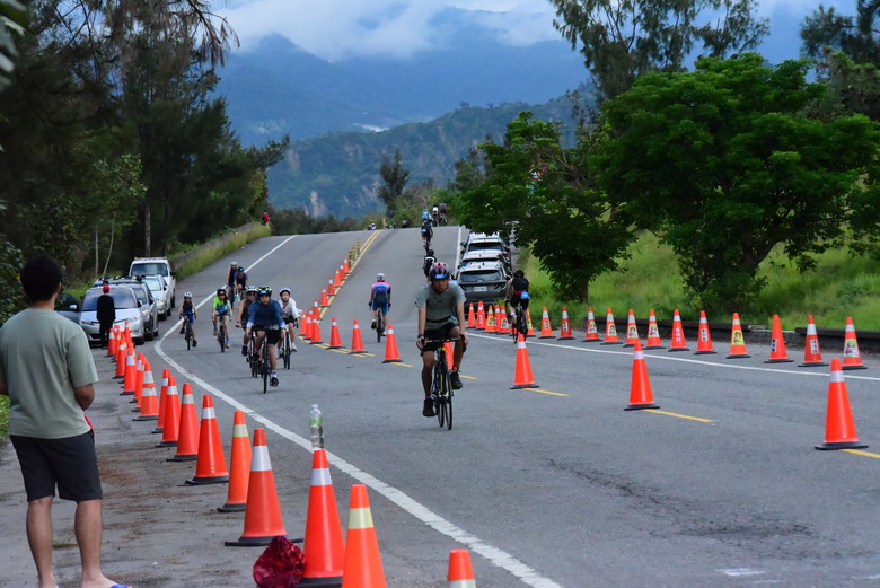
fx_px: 3791
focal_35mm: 155
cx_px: 440
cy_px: 294
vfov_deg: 8.9
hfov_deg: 13.2
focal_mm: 155
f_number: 13
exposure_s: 1/4000
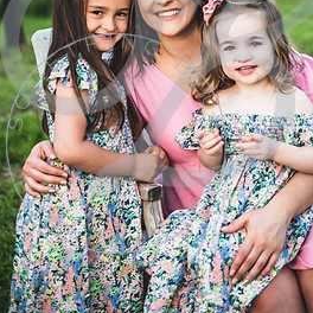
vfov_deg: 20.4
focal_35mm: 84
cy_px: 53
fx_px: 859
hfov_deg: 20.6
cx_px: 170
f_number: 2.8
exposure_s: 1/125
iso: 100
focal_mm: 58
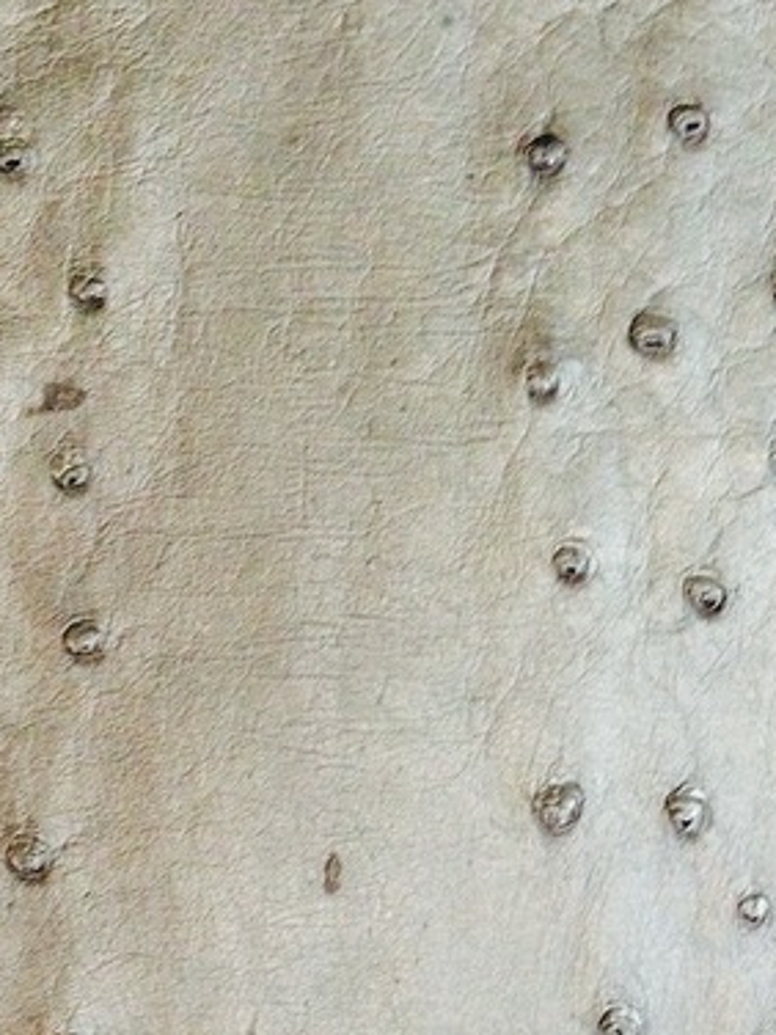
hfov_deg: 20.7
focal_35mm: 70
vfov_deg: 27.2
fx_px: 2092
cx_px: 128
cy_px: 834
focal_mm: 4.12
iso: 400
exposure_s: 1/20
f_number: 2.4
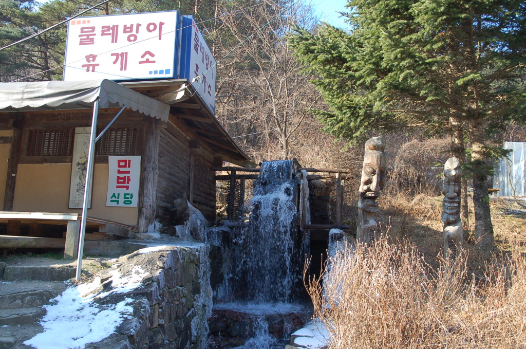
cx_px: 263
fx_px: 459
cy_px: 174
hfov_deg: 59.6
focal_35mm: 32
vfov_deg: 41.6
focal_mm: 21
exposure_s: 1/125
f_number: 5.6
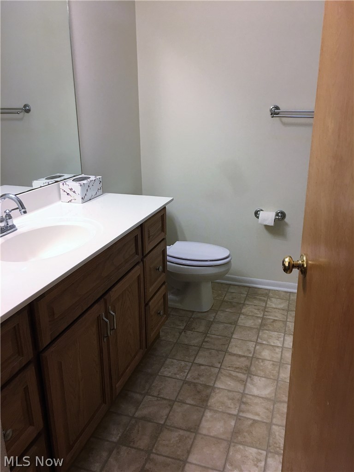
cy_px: 236
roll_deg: +0.2
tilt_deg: -17.9
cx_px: 177
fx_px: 395
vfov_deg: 61.7
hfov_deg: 48.2
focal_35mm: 29
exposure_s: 1/30
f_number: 2.2
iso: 40
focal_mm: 4.15
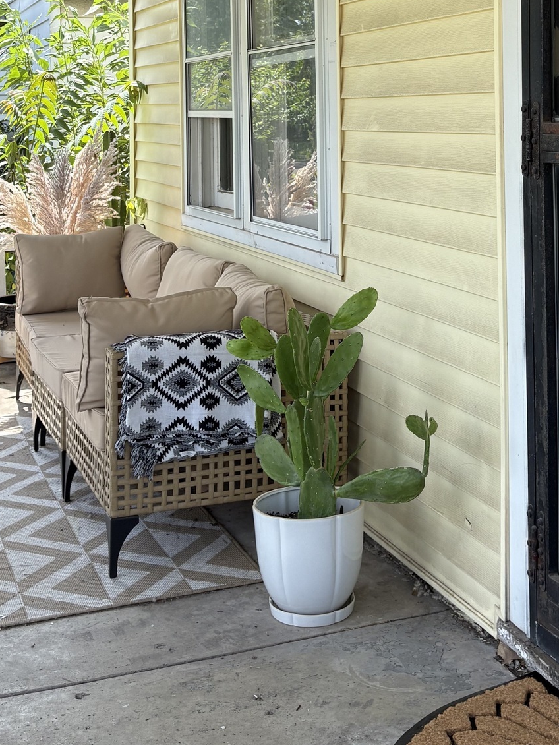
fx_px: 1141
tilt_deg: +0.8
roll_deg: +0.2
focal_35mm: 53
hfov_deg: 27.4
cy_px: 100
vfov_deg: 34.5
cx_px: 351
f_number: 1.6
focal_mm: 5.96
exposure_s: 1/782
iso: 50
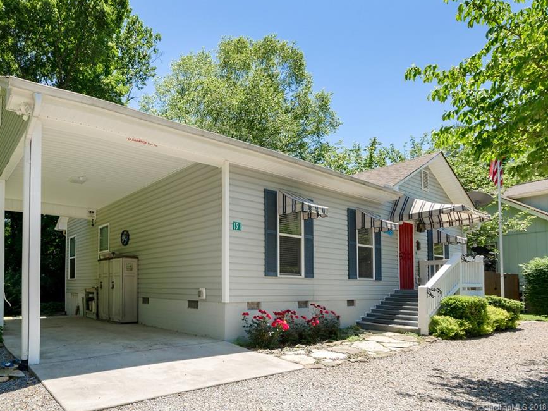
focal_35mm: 17
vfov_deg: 74.7
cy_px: 199
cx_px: 228
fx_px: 269
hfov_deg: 90.2
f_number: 9
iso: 200
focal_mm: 10
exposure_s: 1/320
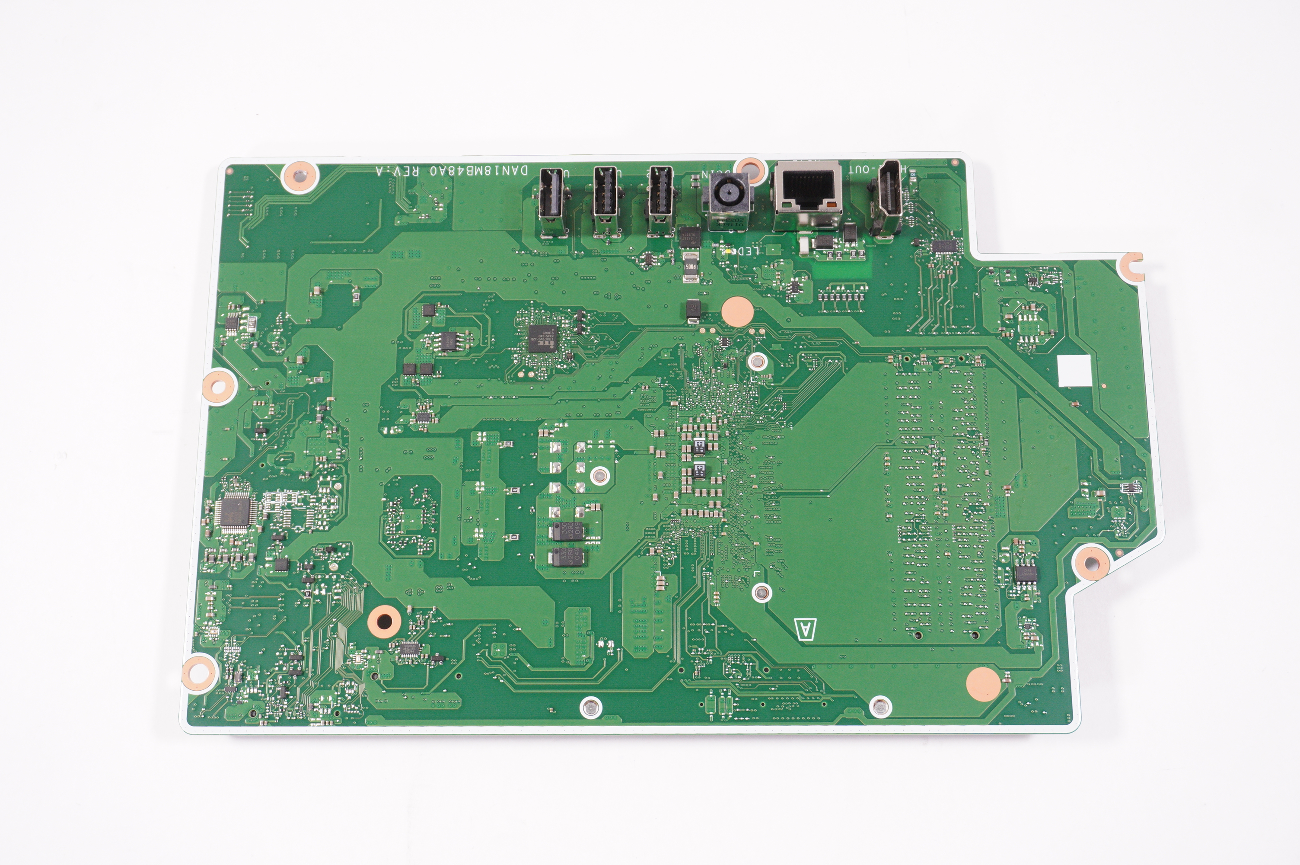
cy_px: 432
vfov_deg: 31.8
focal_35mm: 42
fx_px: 1515
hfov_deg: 46.4
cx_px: 650
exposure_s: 1/125
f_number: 5.6
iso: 640
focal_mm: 28
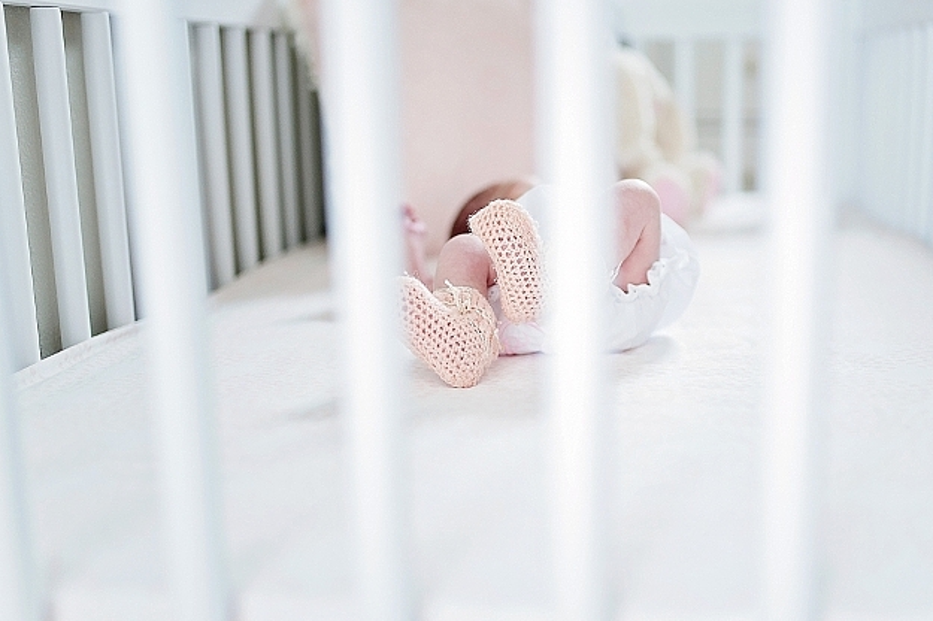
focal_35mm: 43
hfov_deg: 45.2
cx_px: 561
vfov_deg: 31.2
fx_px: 1114
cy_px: 304
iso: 640
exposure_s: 1/200
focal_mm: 35
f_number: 2.5
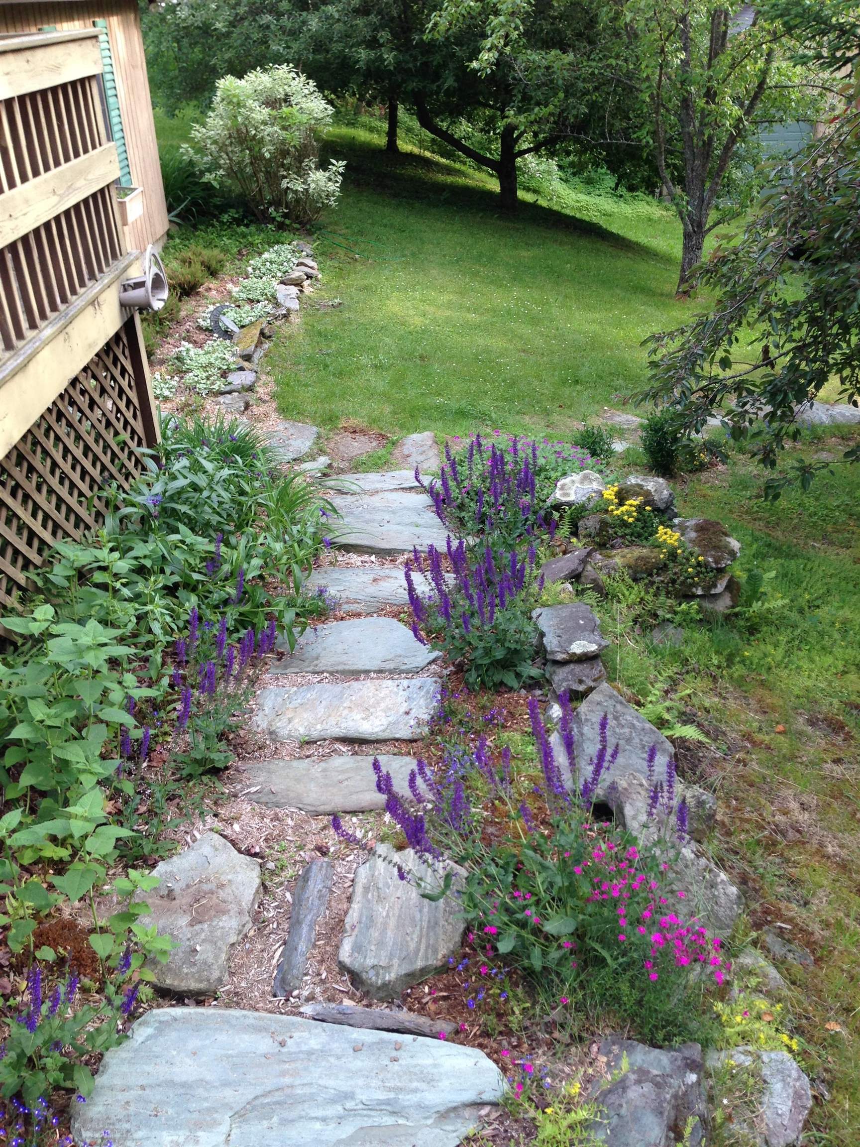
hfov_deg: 42.9
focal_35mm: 33
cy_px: 574
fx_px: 1093
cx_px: 430
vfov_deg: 55.4
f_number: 2.4
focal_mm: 4.12
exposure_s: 1/120
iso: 64
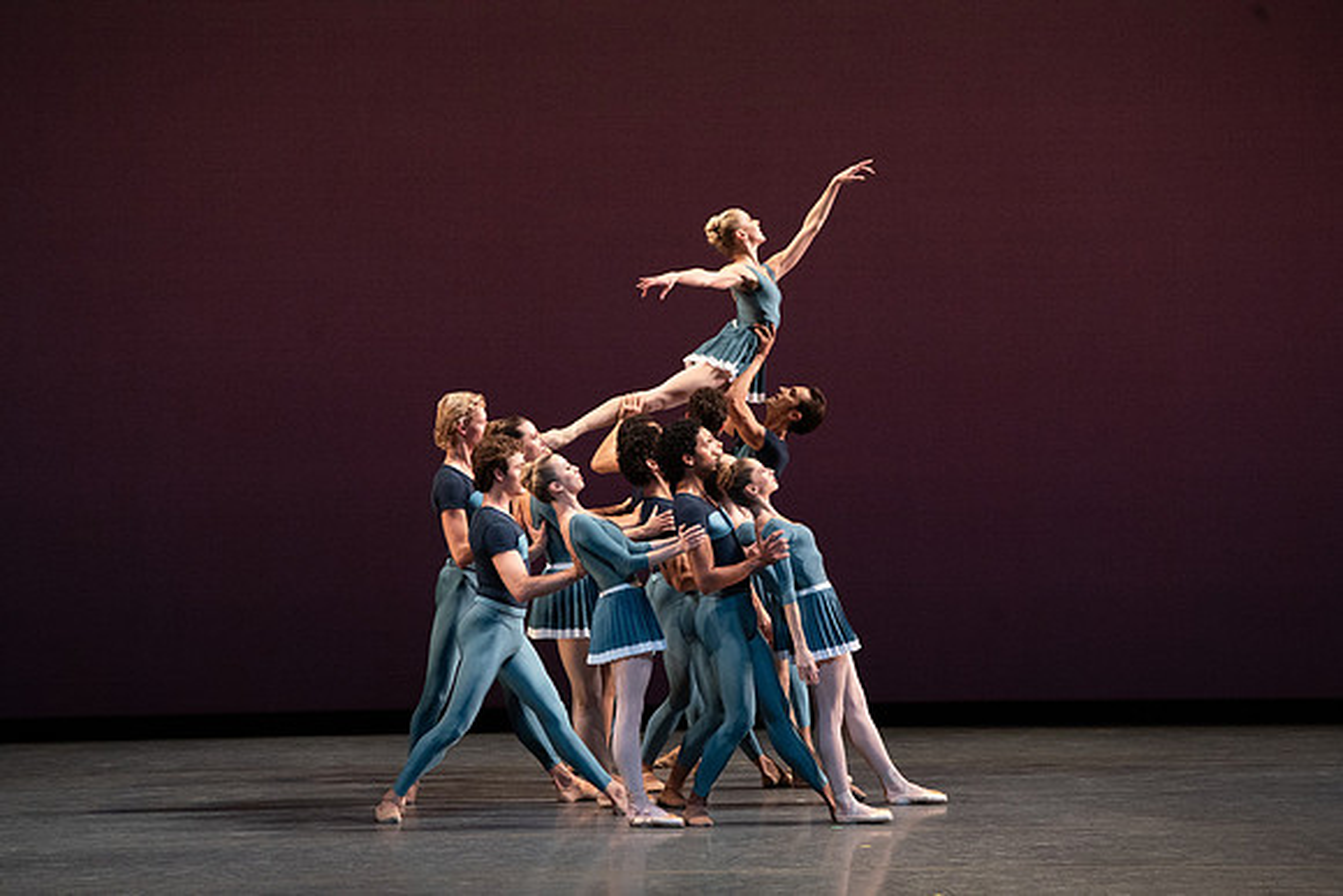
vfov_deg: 5.3
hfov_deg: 7.9
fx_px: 9664
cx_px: 672
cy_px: 448
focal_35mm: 259
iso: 5000
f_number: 8
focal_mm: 259
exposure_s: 1/400
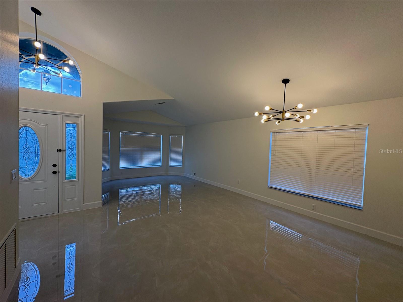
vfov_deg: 85.7
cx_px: 202
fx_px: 163
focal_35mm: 14
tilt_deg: -2.0
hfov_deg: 102.1
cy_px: 151
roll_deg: -1.7
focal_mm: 2.22
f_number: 2.2
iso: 64
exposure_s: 1/144
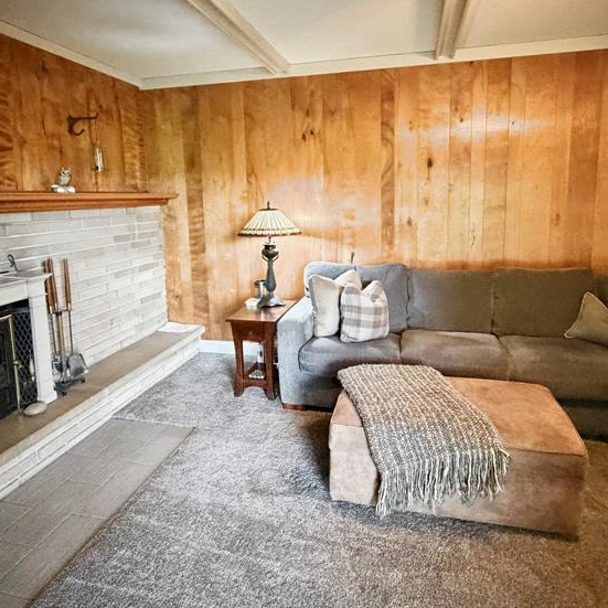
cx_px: 303
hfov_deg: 67.3
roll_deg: +2.3
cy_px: 260
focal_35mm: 23
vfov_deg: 66.9
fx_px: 457
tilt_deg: -8.7
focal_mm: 2.22
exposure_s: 1/40
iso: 1250
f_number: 2.2
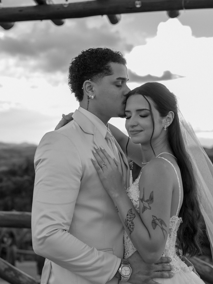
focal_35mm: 57
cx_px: 107
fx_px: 468
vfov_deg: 33.8
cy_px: 152
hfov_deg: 25.7
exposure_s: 1/250
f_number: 2.5
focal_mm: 35
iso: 125
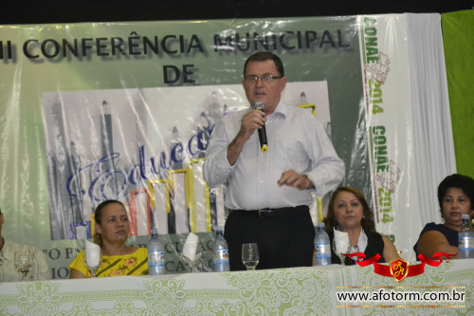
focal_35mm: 128
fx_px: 1678
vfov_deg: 10.7
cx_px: 237
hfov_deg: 16.1
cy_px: 158
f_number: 5.6
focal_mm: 85
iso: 3200
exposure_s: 1/40
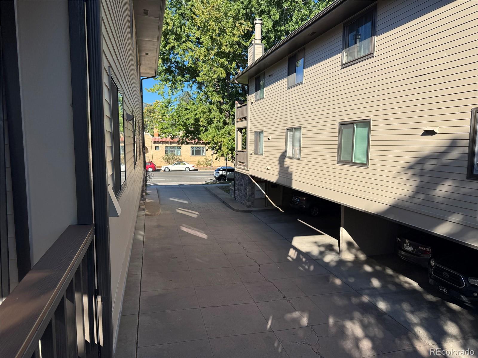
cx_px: 239
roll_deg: -1.6
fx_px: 331
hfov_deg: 71.6
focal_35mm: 24
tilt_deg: -7.6
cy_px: 179
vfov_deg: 56.8
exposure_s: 1/2604
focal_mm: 6.76
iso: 80
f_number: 1.78
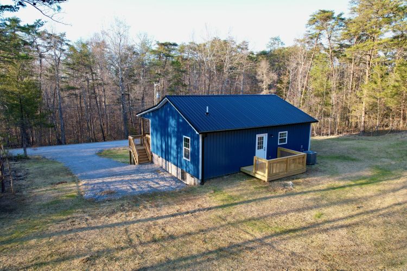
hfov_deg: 78.6
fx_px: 249
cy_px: 136
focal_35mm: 22
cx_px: 204
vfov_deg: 57.2
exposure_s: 1/180
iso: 100
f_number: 2.8
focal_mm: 8.38
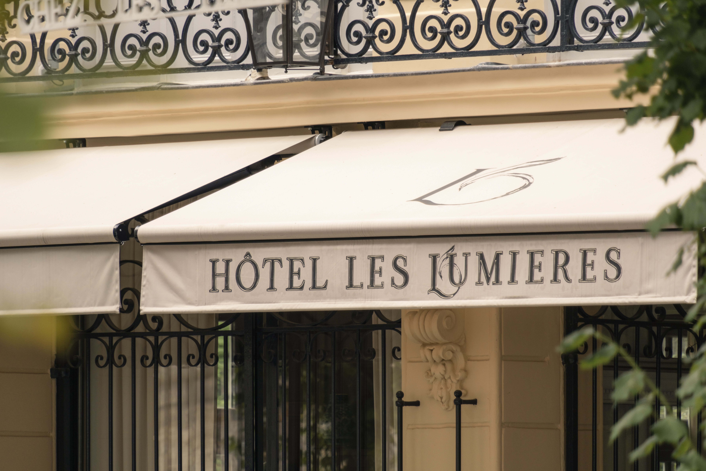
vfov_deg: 3.1
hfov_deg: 4.6
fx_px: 8824
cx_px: 353
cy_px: 236
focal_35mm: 450
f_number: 6.3
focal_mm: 300
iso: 125
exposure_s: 1/250
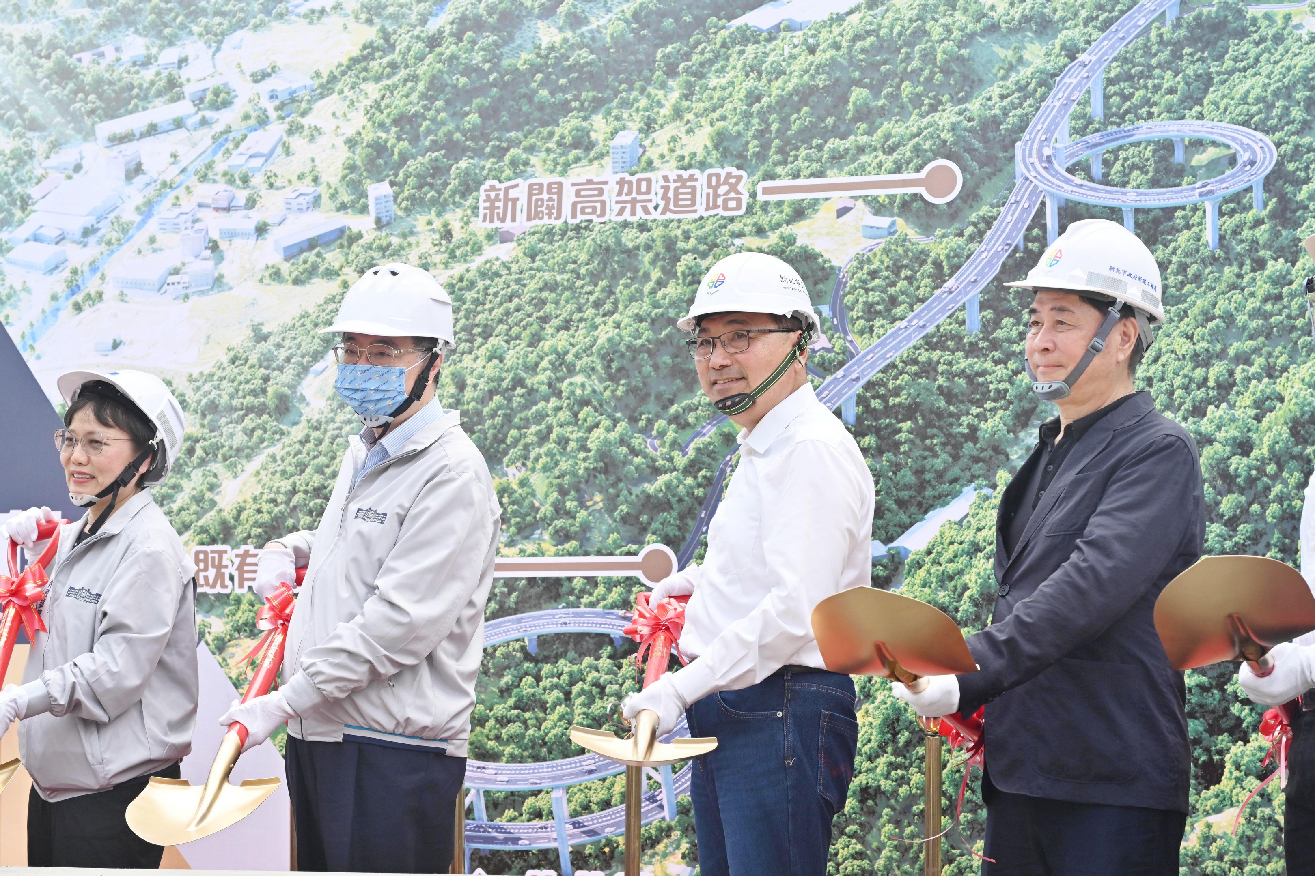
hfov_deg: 26.0
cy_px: 438
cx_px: 658
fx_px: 2849
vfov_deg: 17.5
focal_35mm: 78
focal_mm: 78
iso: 640
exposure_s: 1/500
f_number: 8
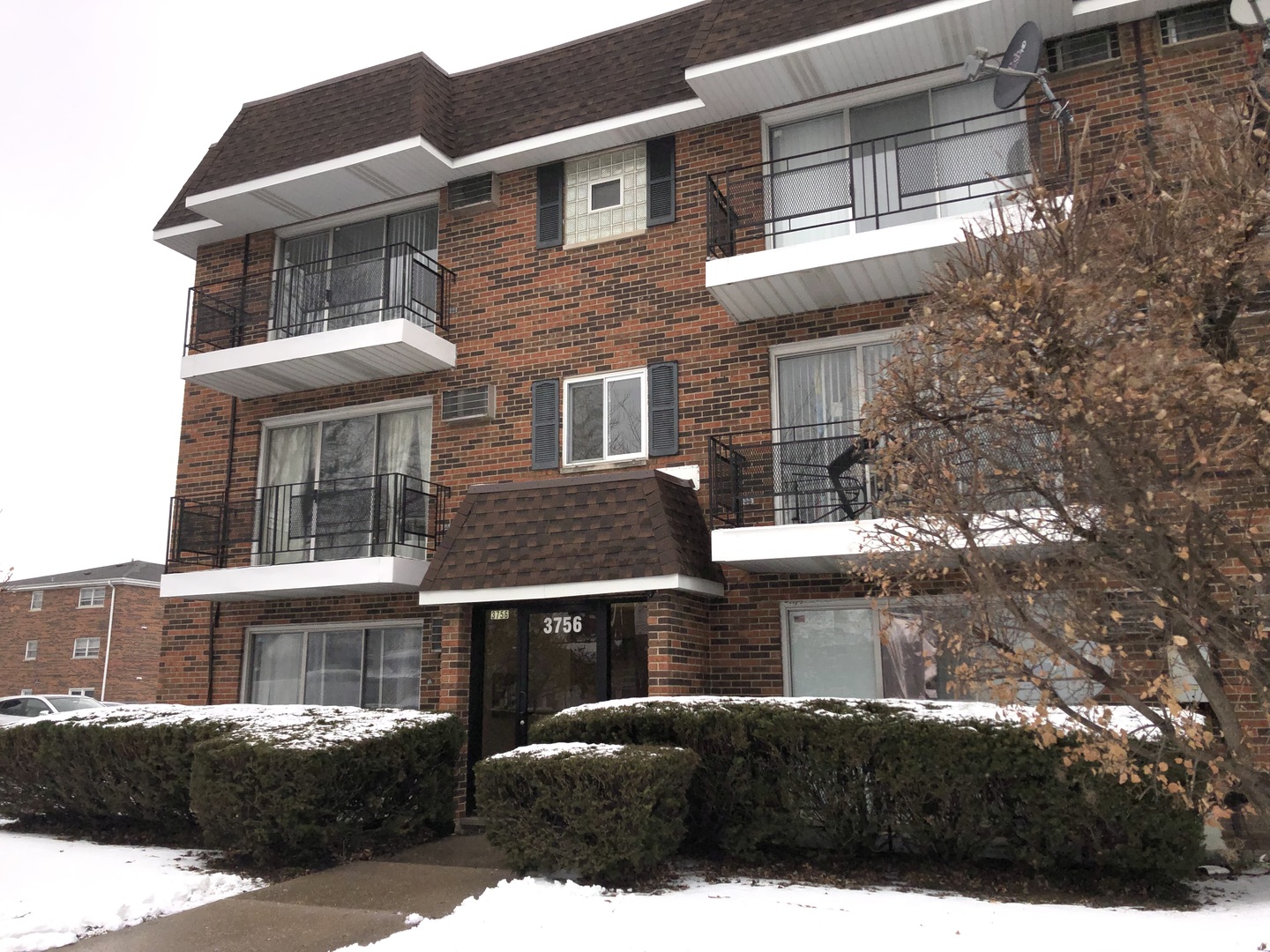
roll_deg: +1.0
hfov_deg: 63.4
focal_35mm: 28
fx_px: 1027
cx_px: 635
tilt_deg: +12.6
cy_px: 476
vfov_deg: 49.7
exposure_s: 1/294
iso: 20
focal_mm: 4
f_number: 1.8
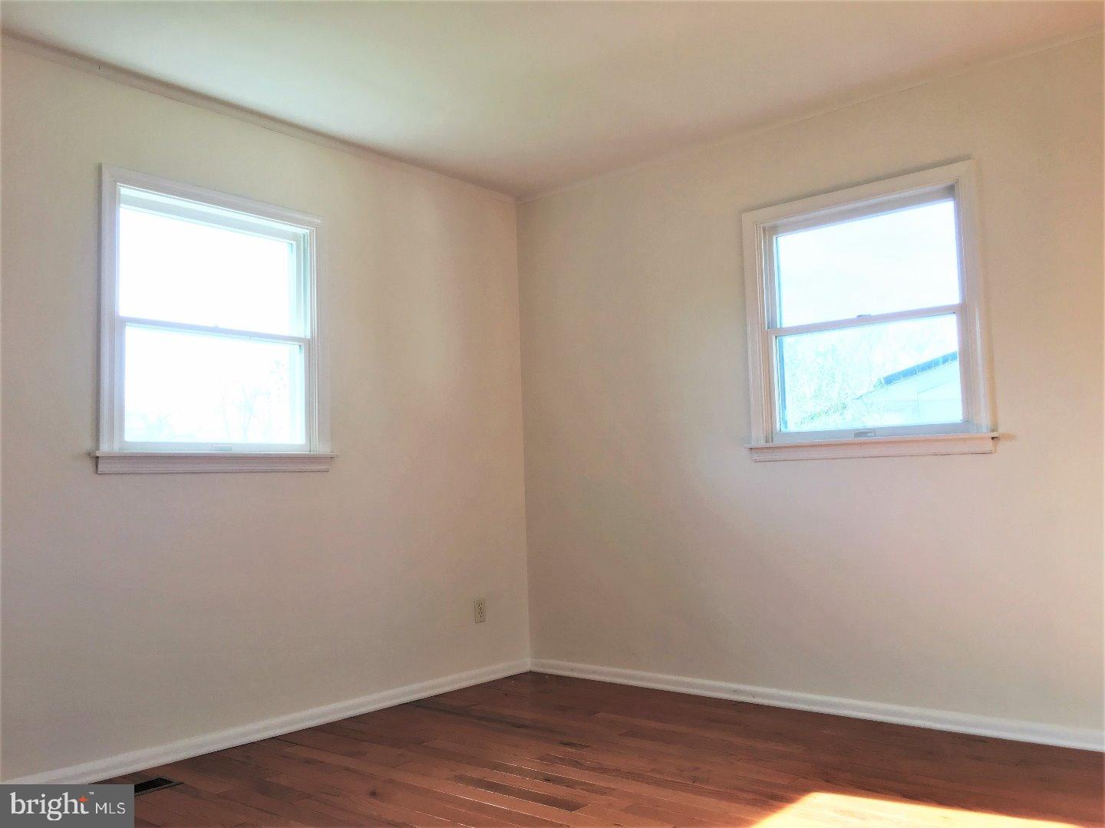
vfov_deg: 48.2
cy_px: 414
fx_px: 926
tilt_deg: +6.4
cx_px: 552
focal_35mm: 29
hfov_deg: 61.7
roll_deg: +0.7
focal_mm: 4.15
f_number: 2.2
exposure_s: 1/60
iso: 32
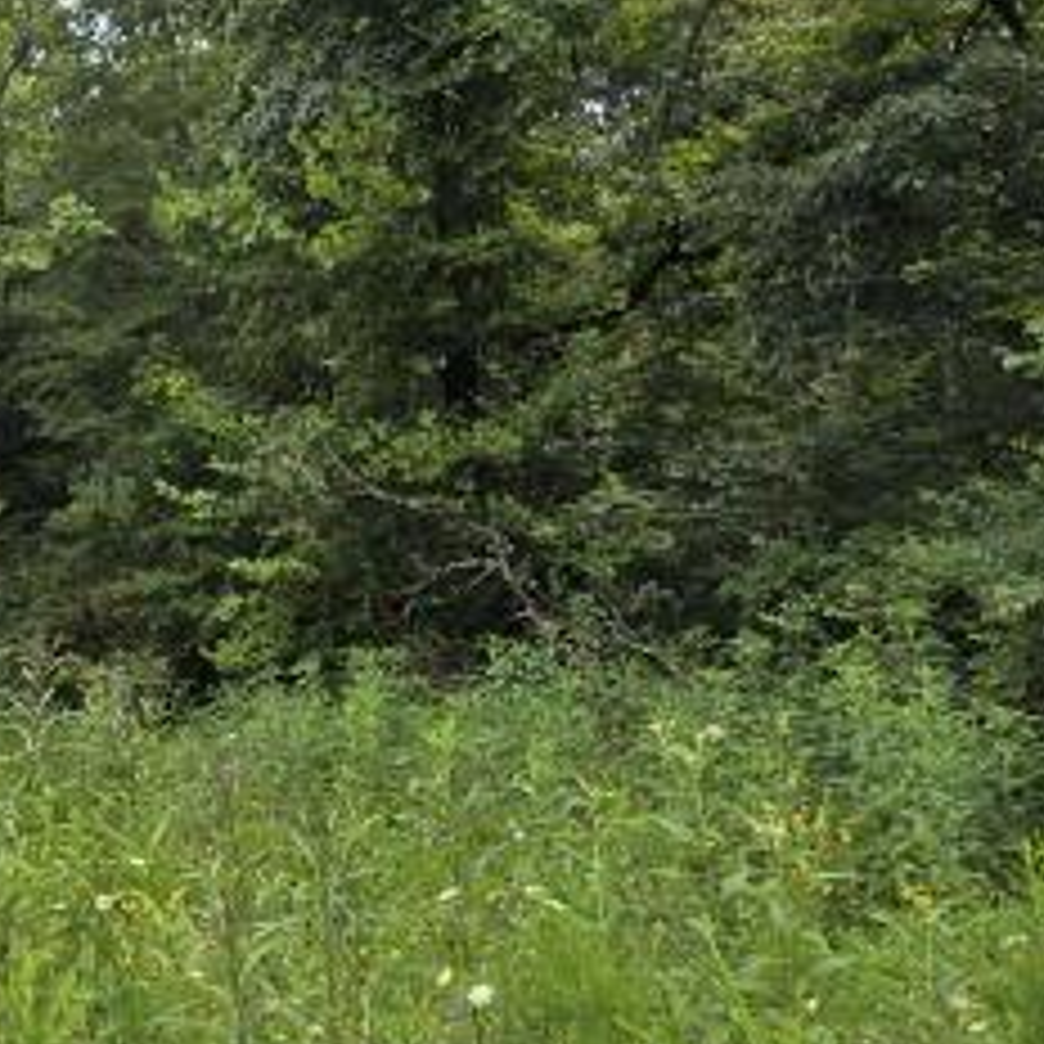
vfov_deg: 49.7
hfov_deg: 45.7
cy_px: 495
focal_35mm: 33
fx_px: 1126
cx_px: 133
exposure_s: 1/1096
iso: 50
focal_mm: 2.2
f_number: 2.2
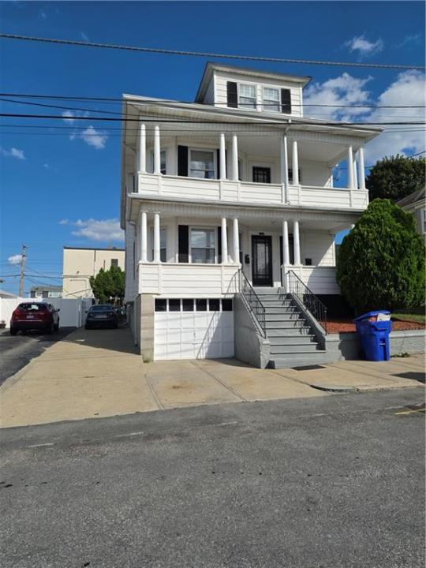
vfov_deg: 73.9
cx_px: 213
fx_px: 377
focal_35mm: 23
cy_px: 284
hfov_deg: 58.9
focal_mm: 6.25
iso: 64
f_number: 1.7
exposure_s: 1/7939
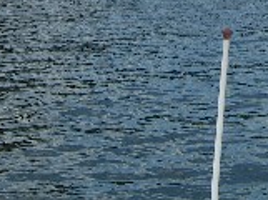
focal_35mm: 138
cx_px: 359
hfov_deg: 13.7
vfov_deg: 10.3
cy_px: -101
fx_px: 1066
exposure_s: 1/500
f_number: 4
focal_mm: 7.9
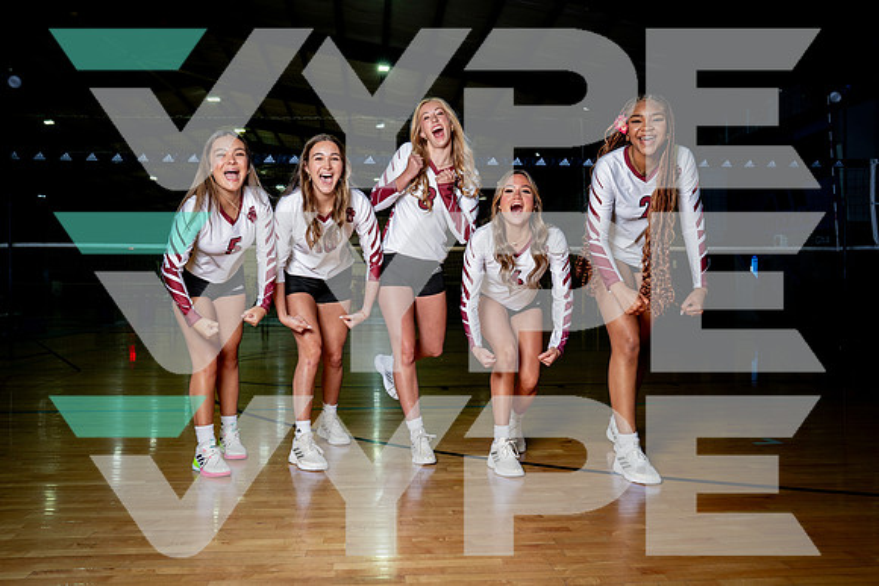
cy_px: 293
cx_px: 440
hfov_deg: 58.6
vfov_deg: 41.1
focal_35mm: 32
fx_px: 783
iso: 250
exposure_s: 1/250
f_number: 5.6
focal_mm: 32
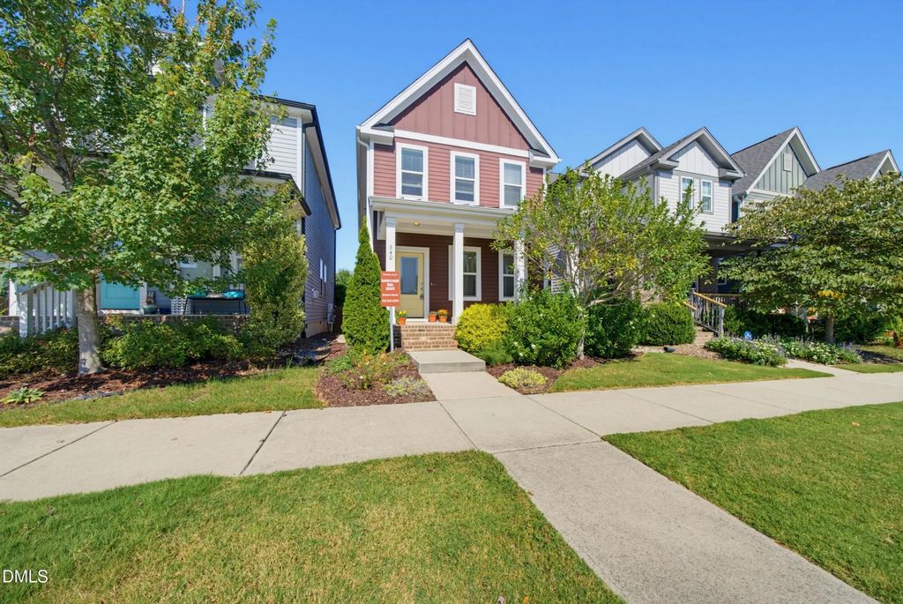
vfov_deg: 90.1
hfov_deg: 112.6
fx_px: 301
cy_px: 302
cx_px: 452
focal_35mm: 12
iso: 80
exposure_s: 1/80
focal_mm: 12
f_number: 7.1
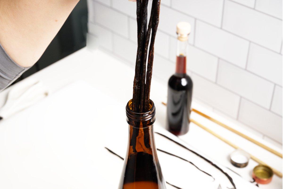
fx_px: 409
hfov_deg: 38.2
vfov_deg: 26.0
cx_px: 142
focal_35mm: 52
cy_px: 94
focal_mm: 52
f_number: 9
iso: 1000
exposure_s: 1/800
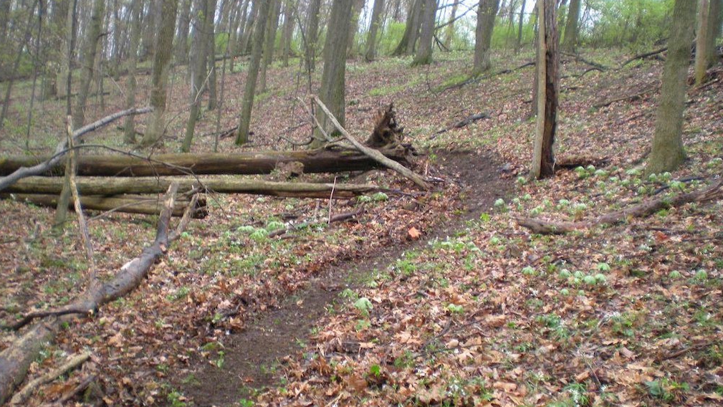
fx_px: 805
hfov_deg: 48.3
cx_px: 358
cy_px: 198
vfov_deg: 28.4
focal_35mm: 42
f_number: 3.1
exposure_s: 1/42.4
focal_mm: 6.3
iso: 200
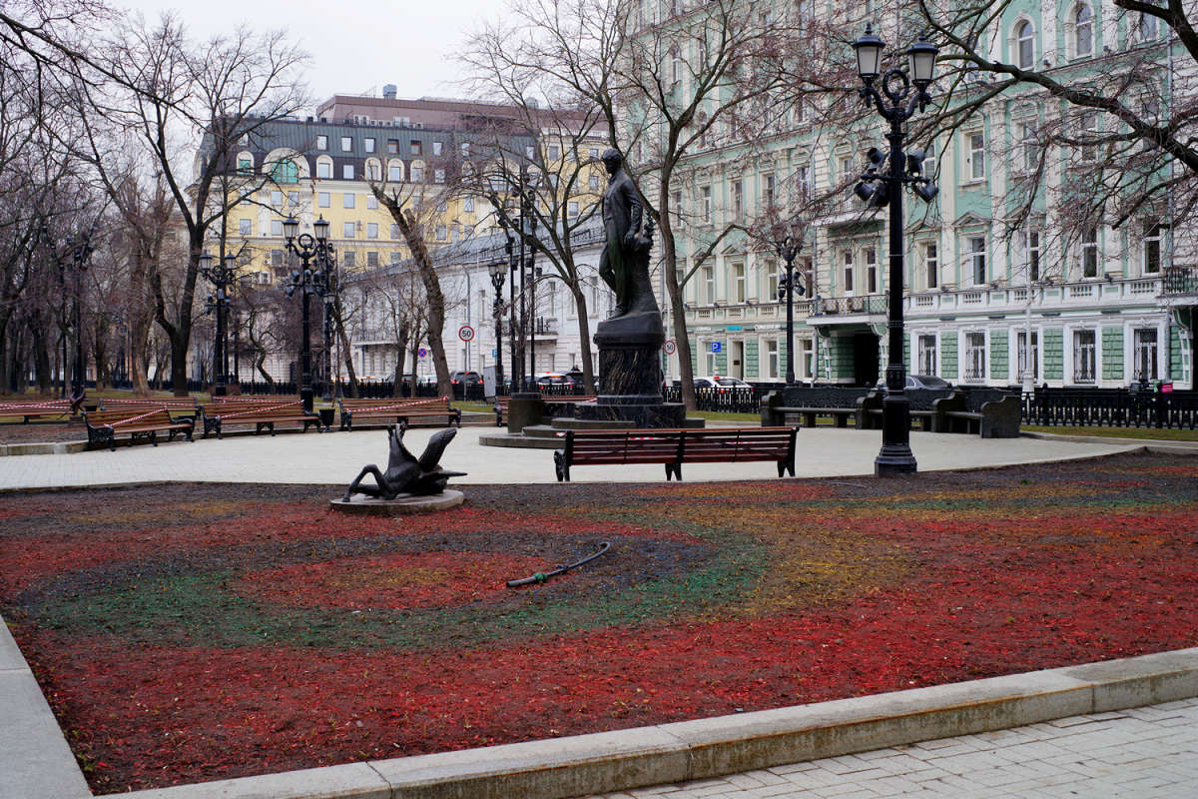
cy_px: 400
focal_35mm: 43
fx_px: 1431
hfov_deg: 45.4
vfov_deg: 31.2
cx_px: 599
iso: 400
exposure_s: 1/60
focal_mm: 43
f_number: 8
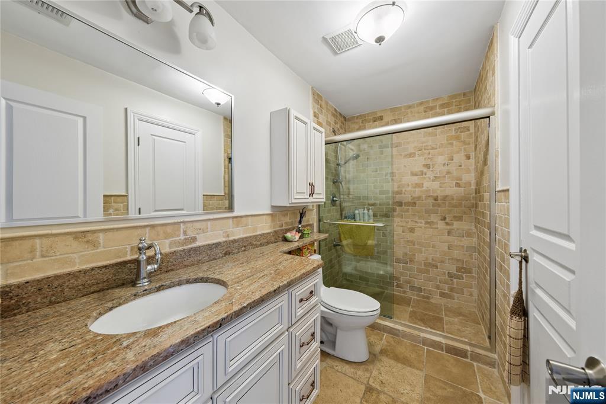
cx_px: 303
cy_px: 202
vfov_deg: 90.0
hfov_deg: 112.6
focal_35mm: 12
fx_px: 202
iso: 125
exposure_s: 1/2
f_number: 8
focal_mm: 8
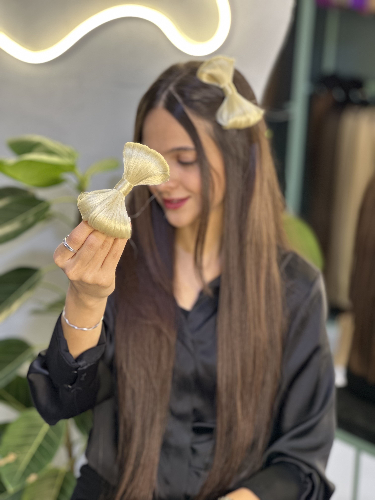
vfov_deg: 25.3
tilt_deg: -10.0
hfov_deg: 19.1
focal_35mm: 77
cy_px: 250
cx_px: 188
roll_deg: -3.4
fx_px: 1112
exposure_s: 1/33
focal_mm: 9
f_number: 2.8
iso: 125
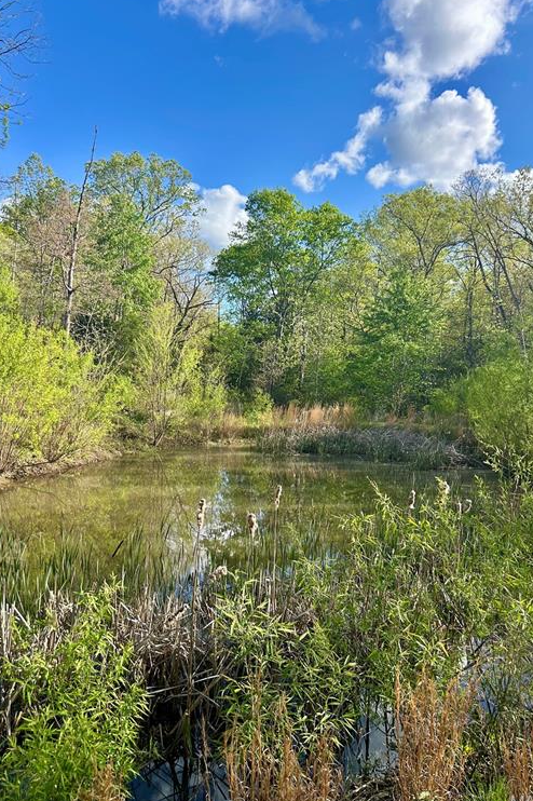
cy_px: 402
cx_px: 261
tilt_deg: -2.9
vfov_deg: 65.5
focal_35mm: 28
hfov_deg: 46.4
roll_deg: -2.5
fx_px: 622
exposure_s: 1/1972
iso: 50
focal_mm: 5.7
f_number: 1.5
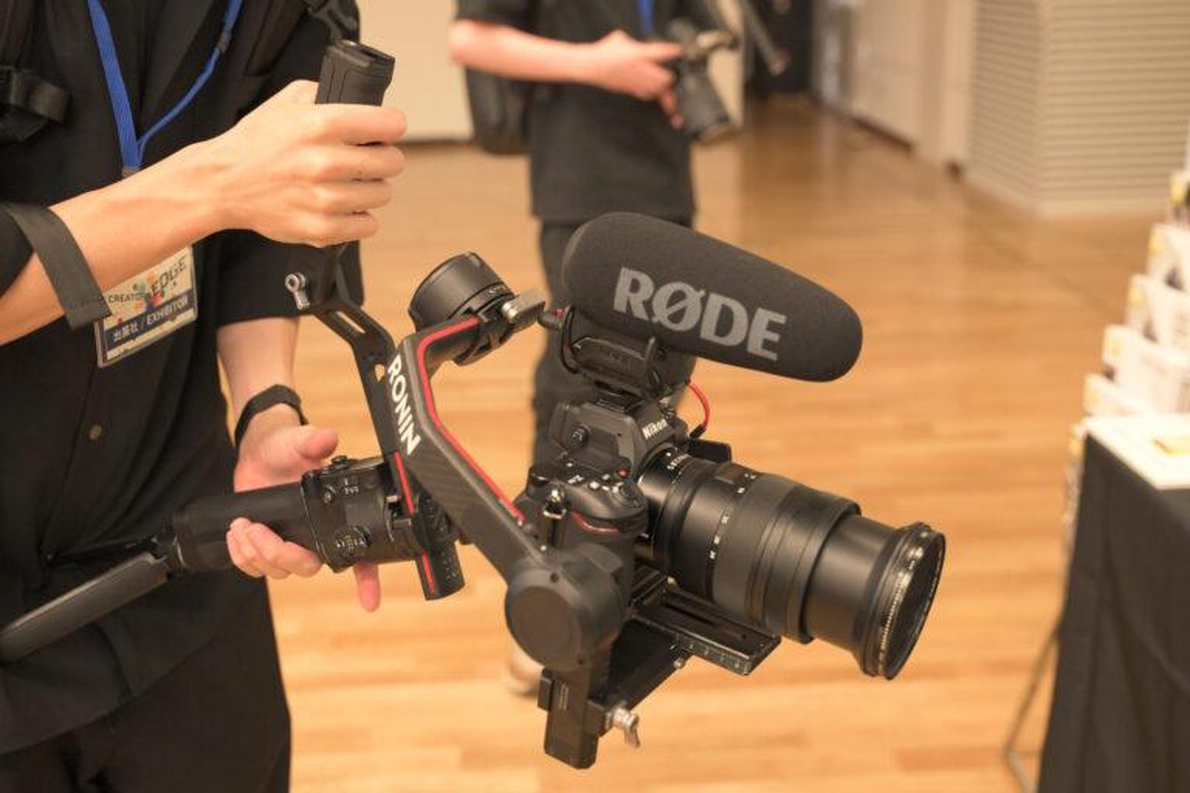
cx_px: 595
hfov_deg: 46.4
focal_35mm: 42
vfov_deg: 31.9
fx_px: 1388
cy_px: 396
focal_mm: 42
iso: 5000
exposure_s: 1/200
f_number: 4
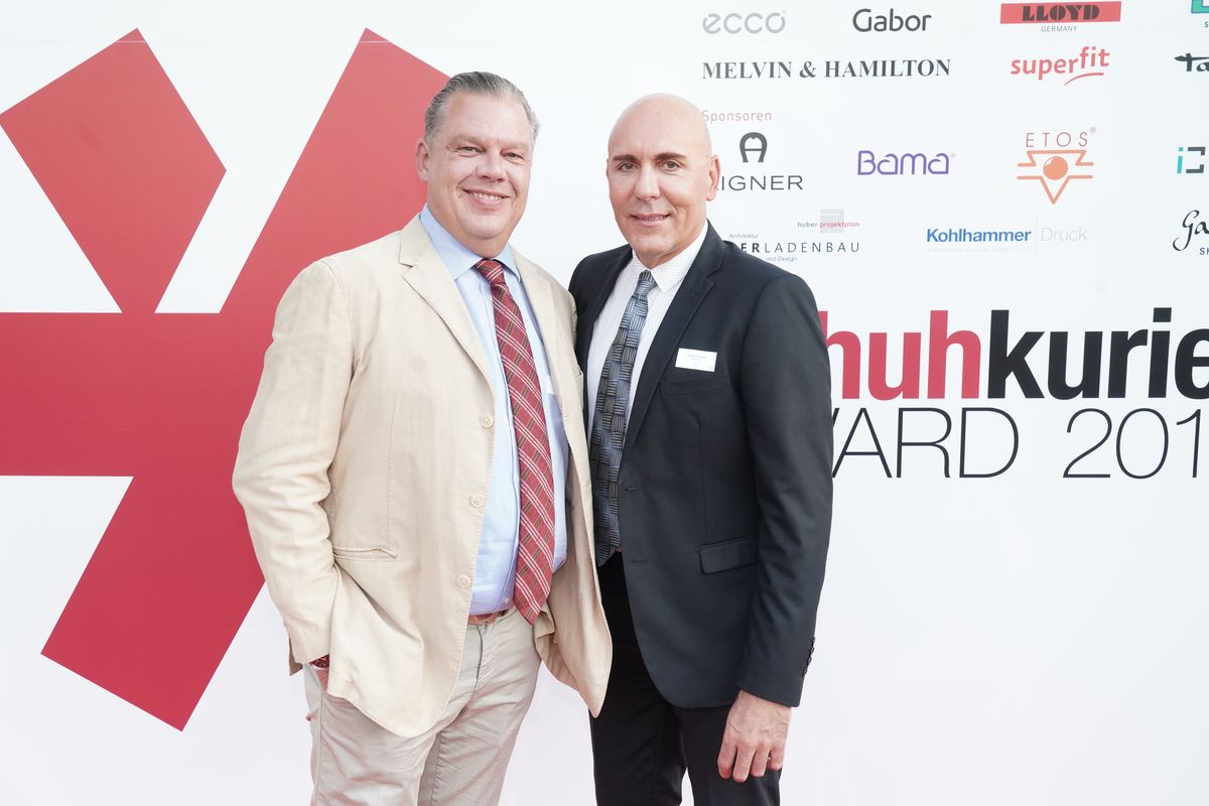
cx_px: 604
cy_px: 403
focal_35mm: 40
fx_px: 1343
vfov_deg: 33.4
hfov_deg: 48.5
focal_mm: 40
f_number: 7.1
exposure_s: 1/250
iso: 1600
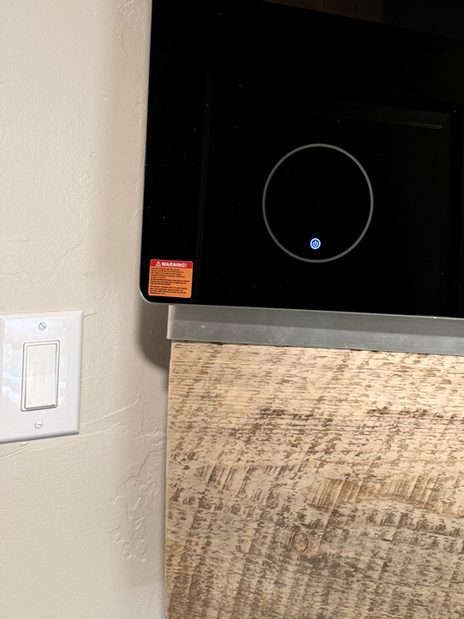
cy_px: 154
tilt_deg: +2.0
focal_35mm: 51
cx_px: 490
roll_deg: -2.1
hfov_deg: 26.6
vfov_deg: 36.6
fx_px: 912
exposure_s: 1/41
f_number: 1.78
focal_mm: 6.76
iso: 160
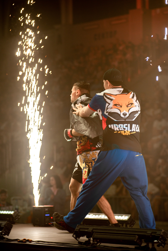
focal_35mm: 116
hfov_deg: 11.8
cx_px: 84
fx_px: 811
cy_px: 126
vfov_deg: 17.6
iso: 1100
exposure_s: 1/200
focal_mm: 116
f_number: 3.5
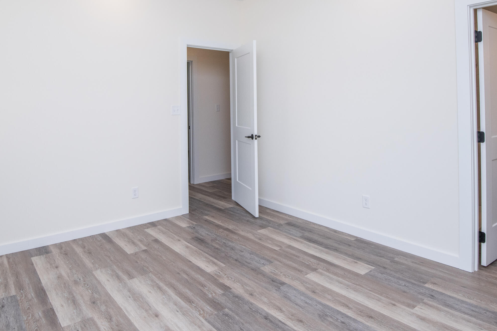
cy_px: 101
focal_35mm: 24
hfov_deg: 73.6
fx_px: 331
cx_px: 230
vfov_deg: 51.8
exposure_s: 1/250
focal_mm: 16
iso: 400
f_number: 9
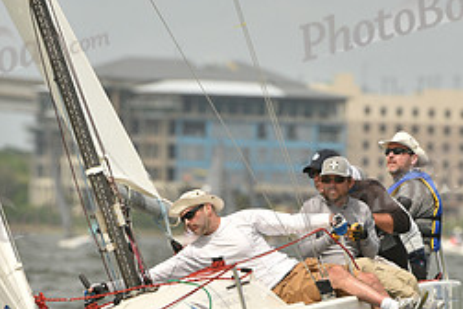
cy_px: 304
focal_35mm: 922
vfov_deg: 1.5
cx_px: 206
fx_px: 11857
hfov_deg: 2.2
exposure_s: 1/1600
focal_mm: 400
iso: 320
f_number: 6.3
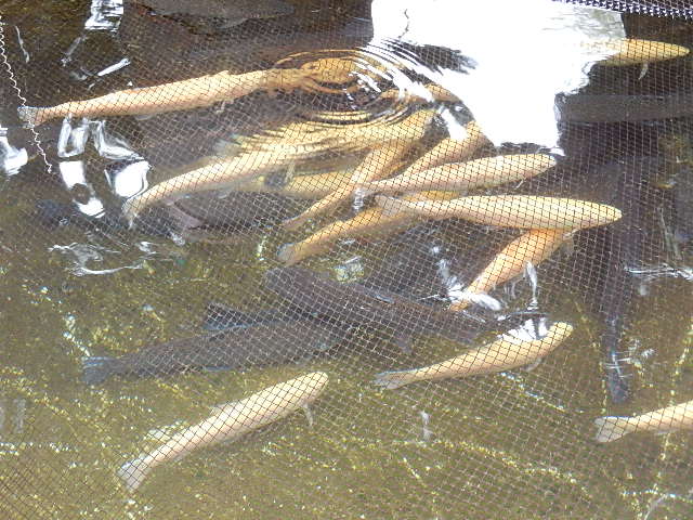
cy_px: 260
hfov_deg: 28.6
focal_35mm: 68
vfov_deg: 21.6
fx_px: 1361
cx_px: 346
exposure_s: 1/80
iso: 640
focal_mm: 12.3
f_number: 4.6
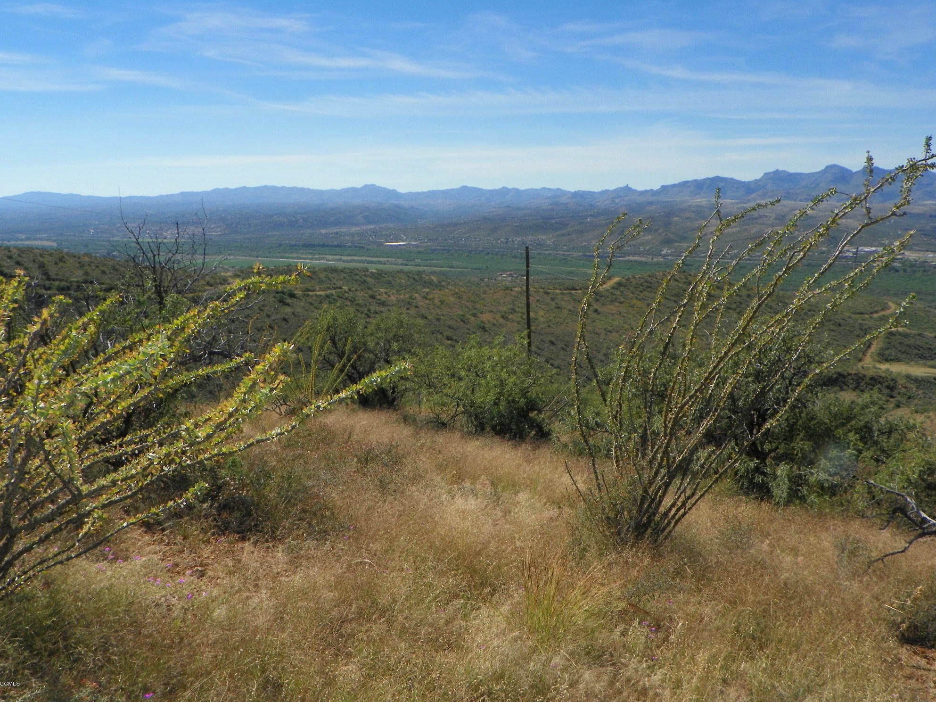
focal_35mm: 33
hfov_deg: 55.4
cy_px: 345
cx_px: 457
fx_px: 892
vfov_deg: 42.9
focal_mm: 5.7
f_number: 5.6
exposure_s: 1/640
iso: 64
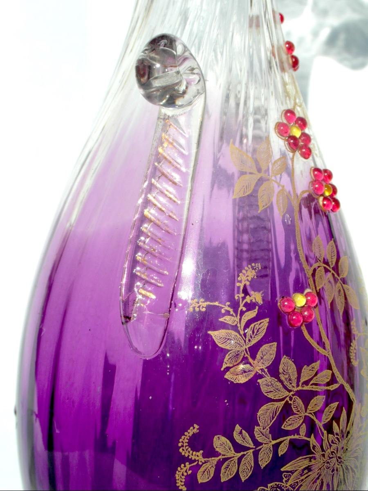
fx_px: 1035
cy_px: 246
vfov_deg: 26.7
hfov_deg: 20.2
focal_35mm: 73
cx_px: 184
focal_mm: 11.9
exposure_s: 1/500
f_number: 6
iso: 80
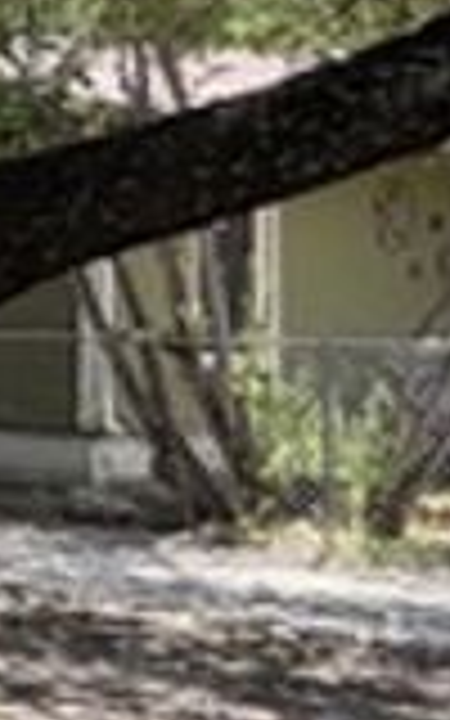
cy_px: 220
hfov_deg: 7.5
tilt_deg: +2.2
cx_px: -1480
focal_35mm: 95
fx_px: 1864
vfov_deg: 21.7
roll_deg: -1.4
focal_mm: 2.22
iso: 50
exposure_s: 1/225
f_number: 2.2
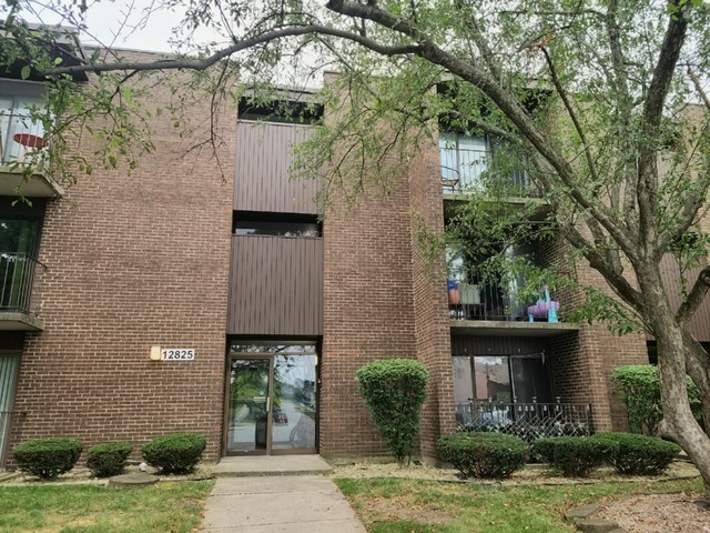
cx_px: 355
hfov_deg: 67.3
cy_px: 266
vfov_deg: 53.1
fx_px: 533
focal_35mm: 26
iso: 40
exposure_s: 1/133
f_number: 1.8
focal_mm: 5.4
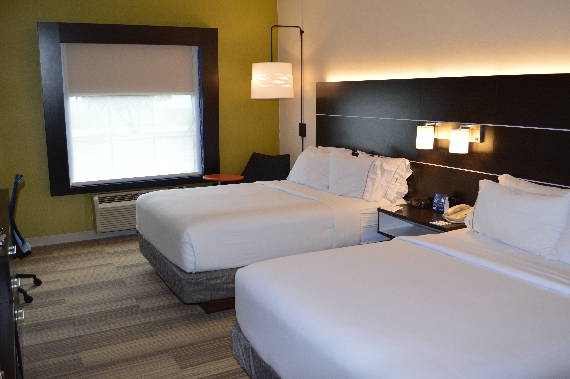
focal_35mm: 33
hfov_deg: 57.3
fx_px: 522
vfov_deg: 39.9
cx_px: 285
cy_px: 190
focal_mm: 22
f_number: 5
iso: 400
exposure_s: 1/100
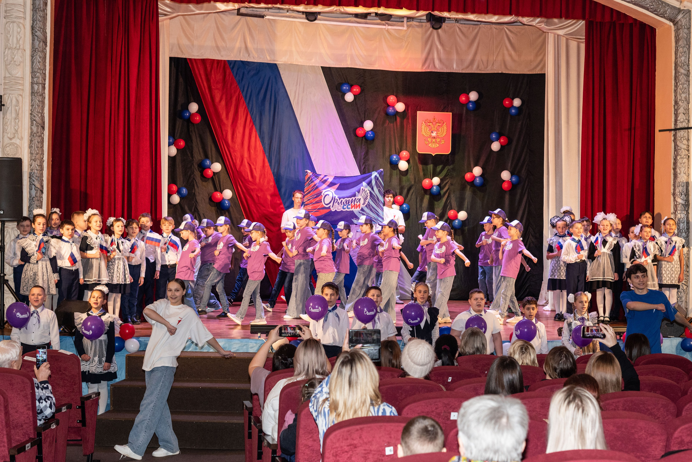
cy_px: 245
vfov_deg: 25.5
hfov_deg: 37.4
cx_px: 368
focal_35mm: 53
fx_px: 1022
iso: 800
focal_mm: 50
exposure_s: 1/200
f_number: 5.6
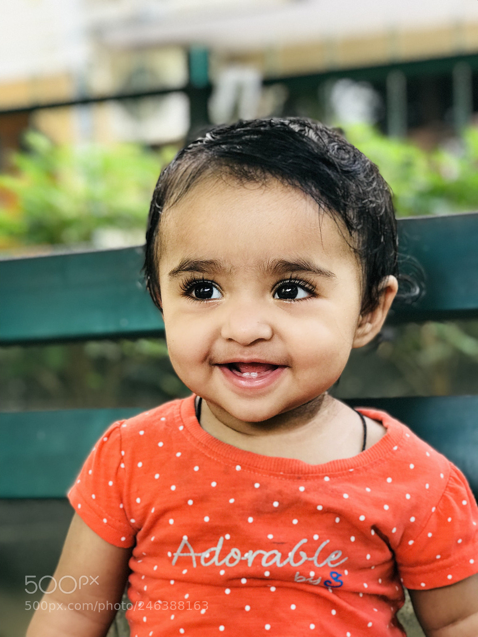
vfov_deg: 33.8
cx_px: 239
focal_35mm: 57
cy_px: 318
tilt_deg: +2.5
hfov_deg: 25.7
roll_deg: +1.7
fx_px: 1049
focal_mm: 6.6
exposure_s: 1/100
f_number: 2.8
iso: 100
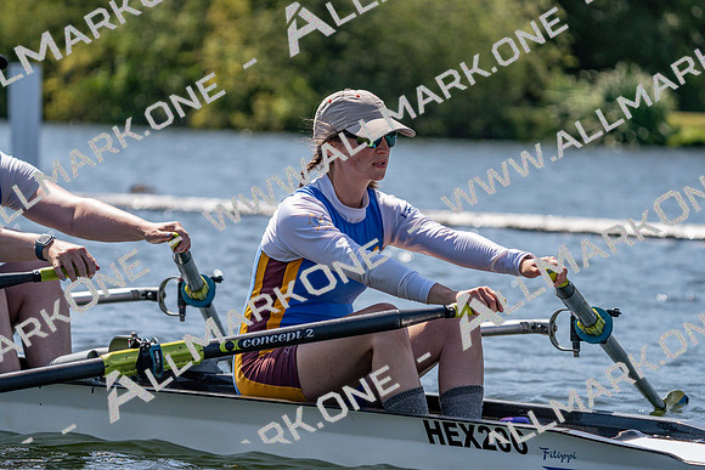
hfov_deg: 9.1
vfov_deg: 6.1
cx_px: 352
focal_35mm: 225
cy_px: 235
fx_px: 4407
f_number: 5.6
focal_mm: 225
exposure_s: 1/2000
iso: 250
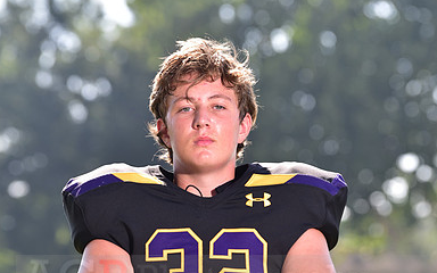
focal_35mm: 262
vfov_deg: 5.0
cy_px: 271
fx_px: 3120
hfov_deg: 8.0
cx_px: 219
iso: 100
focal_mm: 170
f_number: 5
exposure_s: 1/250
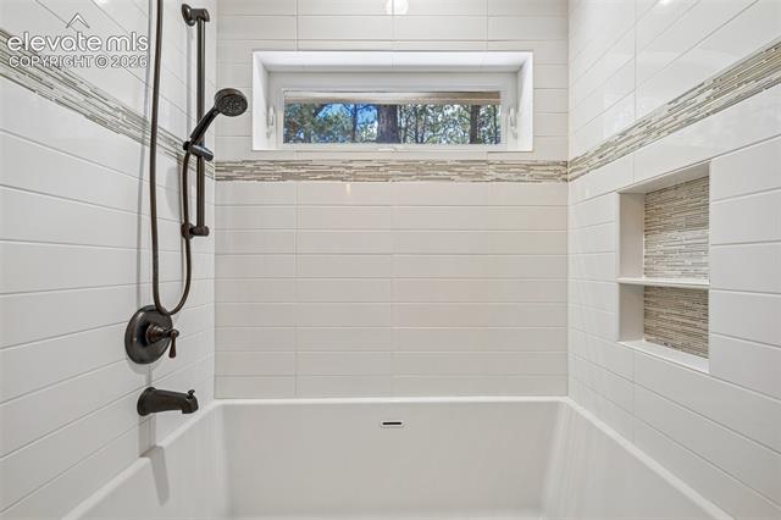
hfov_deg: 104.3
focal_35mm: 14
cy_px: 260
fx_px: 304
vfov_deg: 81.1
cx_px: 390
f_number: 10
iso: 280
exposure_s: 1/15
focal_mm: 14
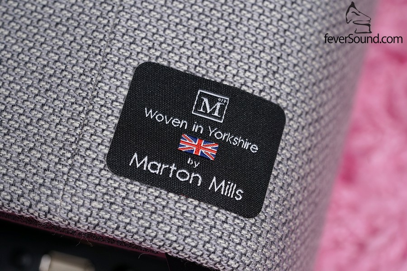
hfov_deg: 22.6
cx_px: 204
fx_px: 1017
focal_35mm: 90
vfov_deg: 15.2
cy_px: 136
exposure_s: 1/100
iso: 800
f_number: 6.3
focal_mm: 90
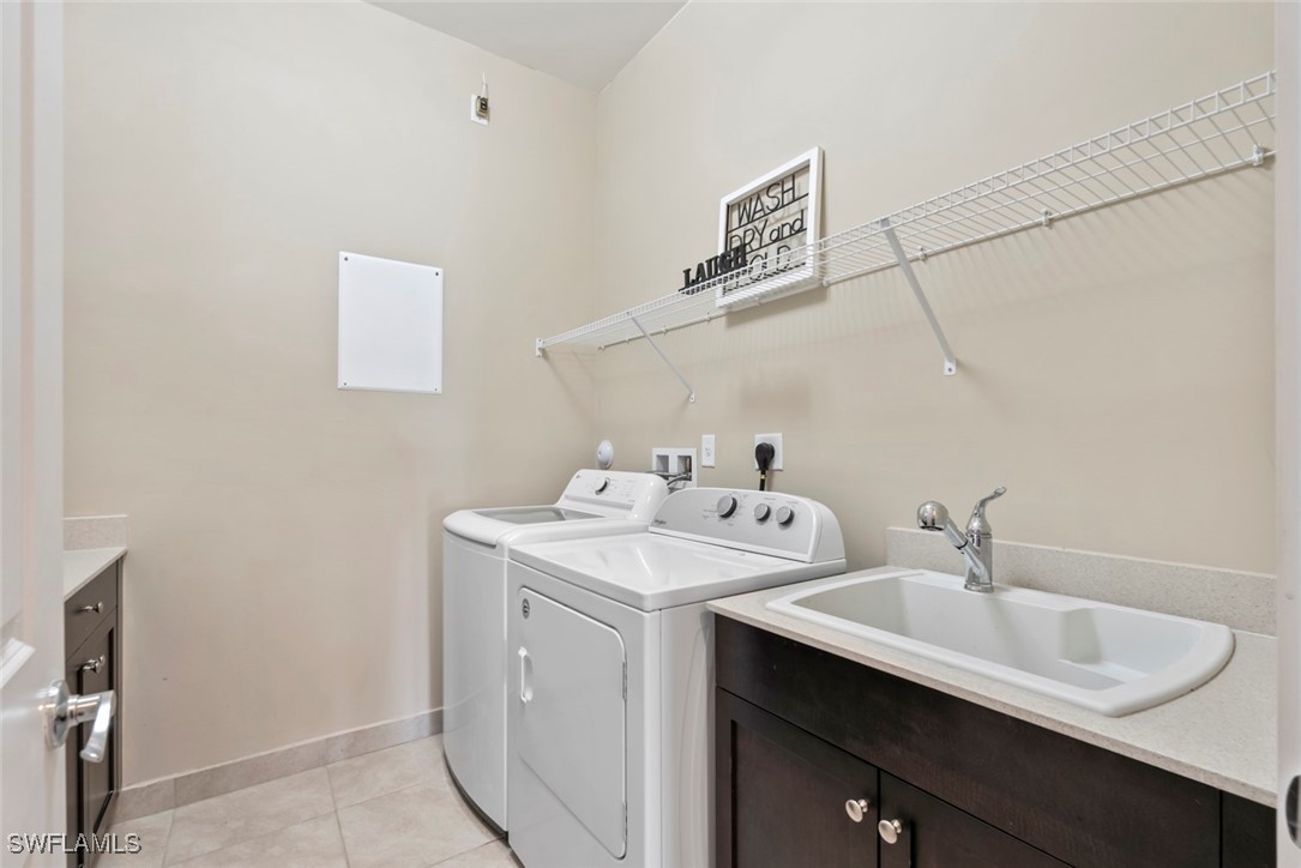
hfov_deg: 96.7
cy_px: 434
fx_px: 578
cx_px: 650
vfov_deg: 73.8
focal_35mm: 16
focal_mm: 16
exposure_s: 1.6
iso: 100
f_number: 9
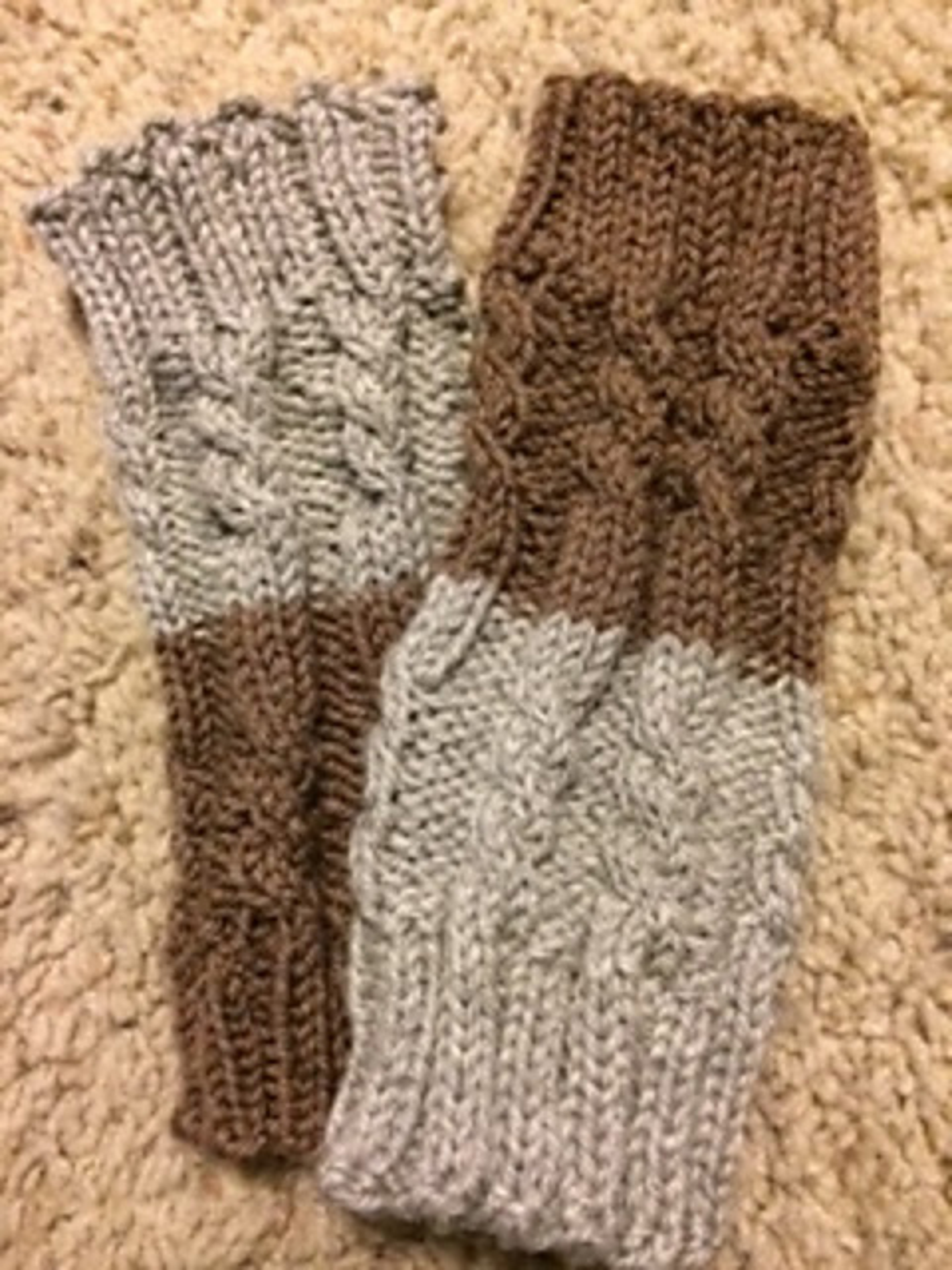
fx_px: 1100
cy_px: 635
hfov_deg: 46.8
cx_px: 476
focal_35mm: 30
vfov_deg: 60.0
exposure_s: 1/15
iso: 400
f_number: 2.2
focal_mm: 4.12
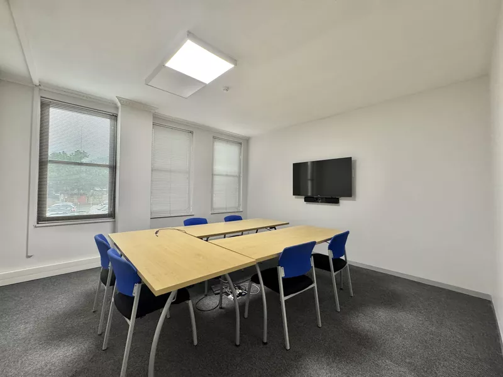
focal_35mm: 14
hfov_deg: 102.1
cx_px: 252
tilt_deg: -0.3
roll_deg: +0.2
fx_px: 203
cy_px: 188
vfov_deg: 85.7
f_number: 2.2
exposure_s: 1/92
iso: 320
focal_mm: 2.22
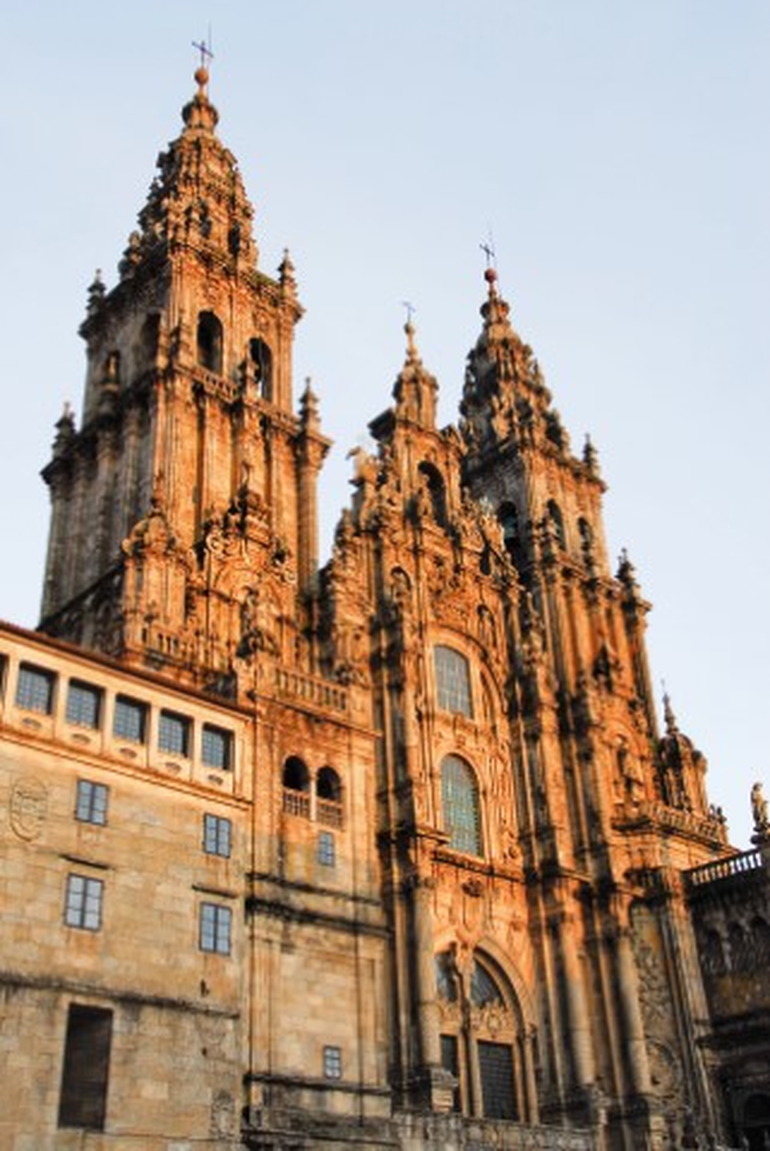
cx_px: 385
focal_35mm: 39
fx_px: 1248
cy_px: 576
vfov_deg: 49.5
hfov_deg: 34.3
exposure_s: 1/160
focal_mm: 26
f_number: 6.3
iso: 400
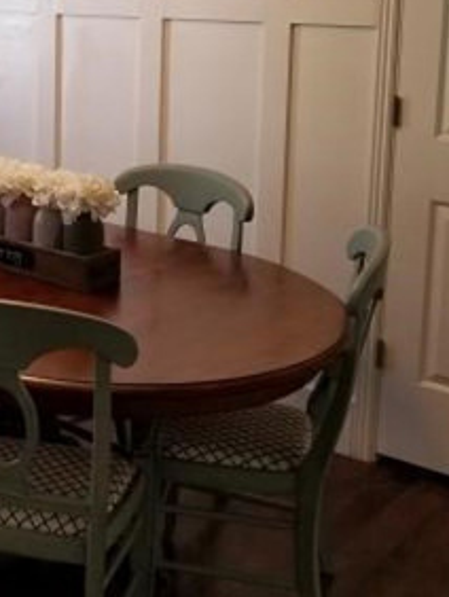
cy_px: 140
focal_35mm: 59
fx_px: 1019
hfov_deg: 22.9
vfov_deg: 32.0
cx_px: -87
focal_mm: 4.25
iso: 80
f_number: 1.7
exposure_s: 1/60
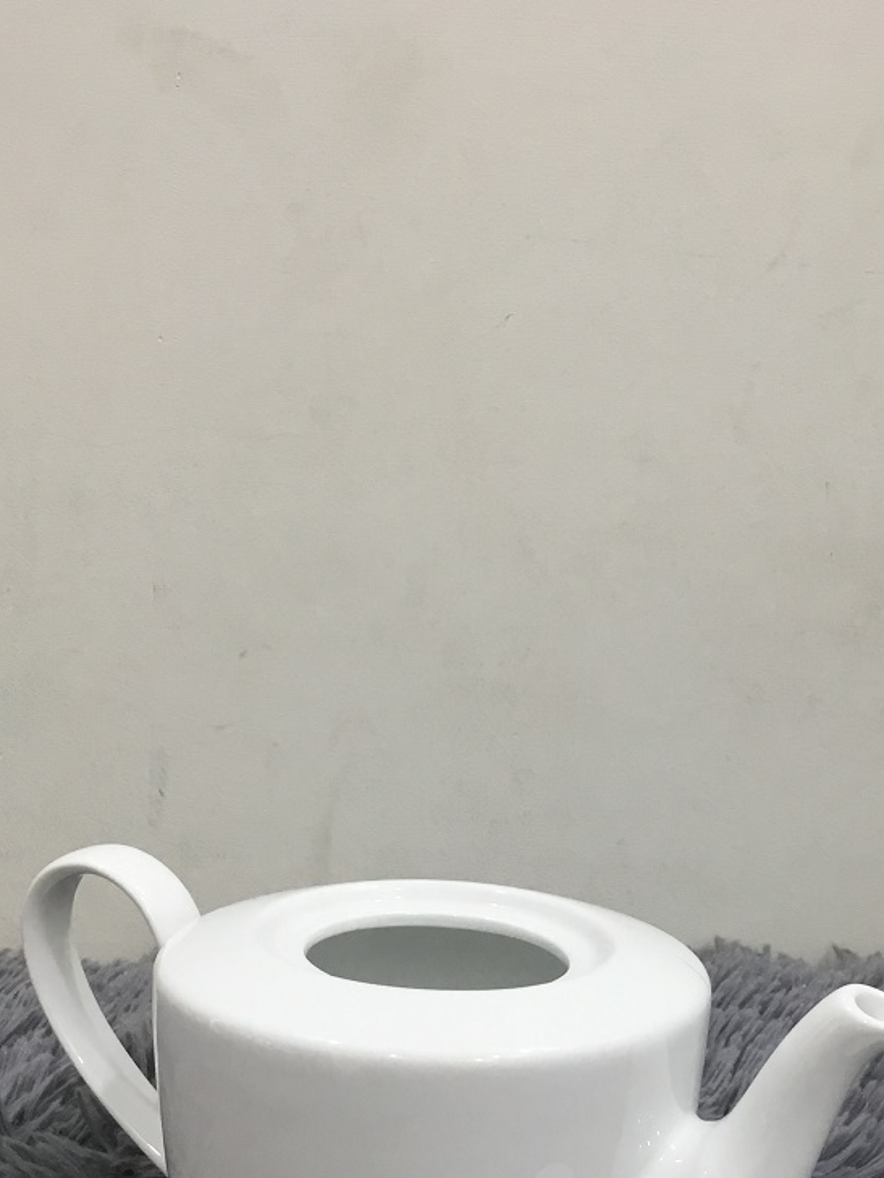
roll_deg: +0.1
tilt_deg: -15.1
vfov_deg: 36.8
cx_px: 498
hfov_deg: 28.5
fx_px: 1736
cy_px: 850
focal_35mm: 51
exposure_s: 1/33
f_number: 2.4
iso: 64
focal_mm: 3.3
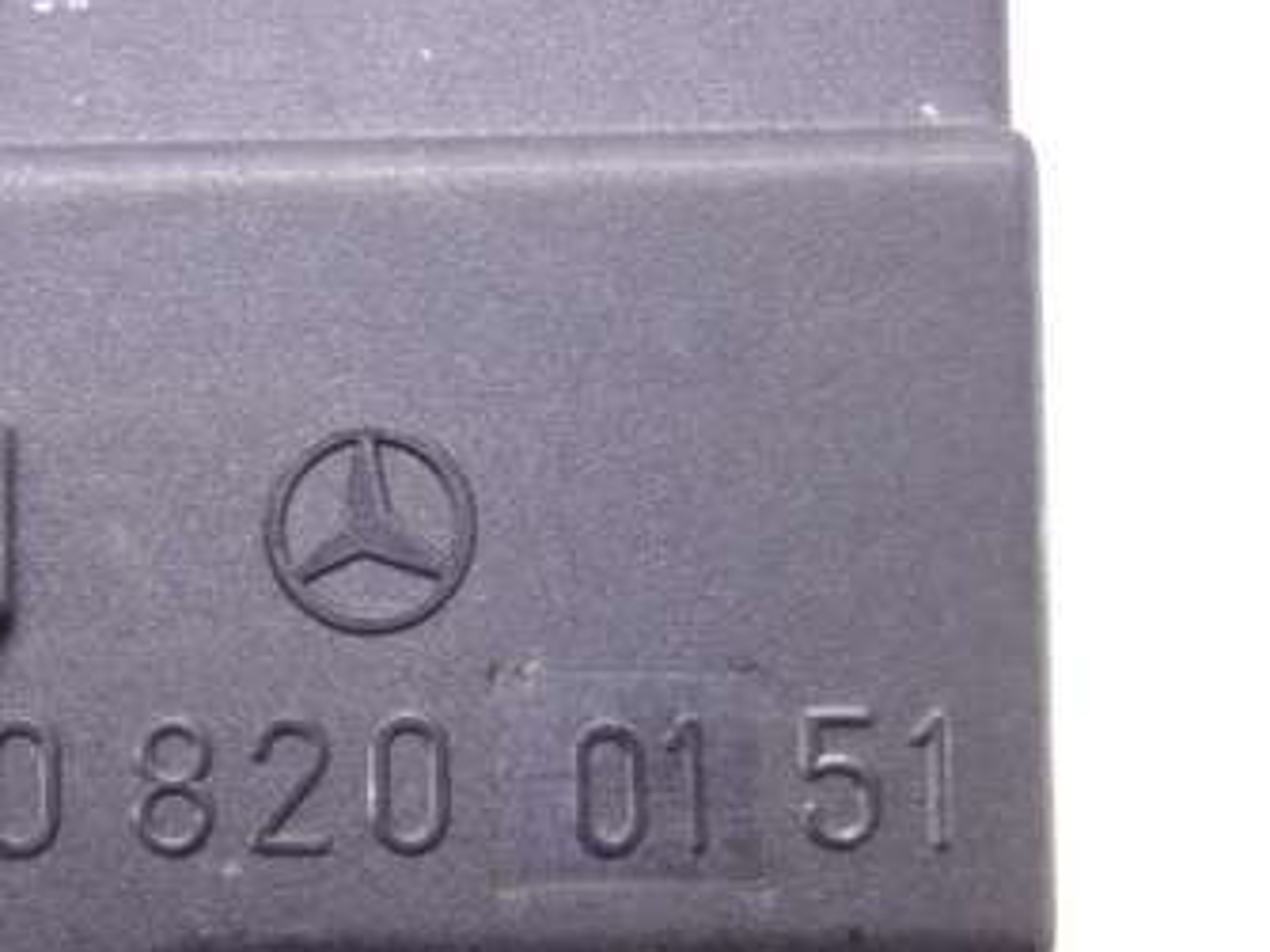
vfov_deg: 22.2
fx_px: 2421
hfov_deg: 28.8
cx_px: 281
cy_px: 601
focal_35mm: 66
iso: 125
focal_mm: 10.4
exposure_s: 1/50
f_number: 1.8
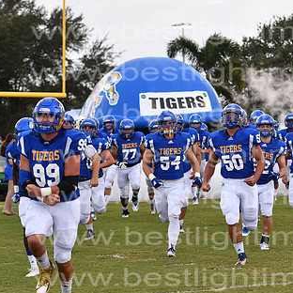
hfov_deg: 10.5
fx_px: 1590
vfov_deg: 10.5
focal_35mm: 166
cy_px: 136
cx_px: 247
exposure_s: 1/1250
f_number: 3.2
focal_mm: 70
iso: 800
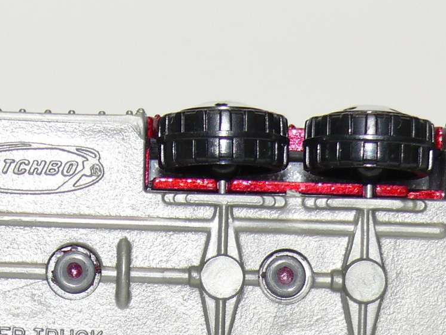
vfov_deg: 7.3
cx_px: 86
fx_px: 2629
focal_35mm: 204
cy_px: 300
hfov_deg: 9.7
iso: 100
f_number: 4
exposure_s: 1/30
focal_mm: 12.8
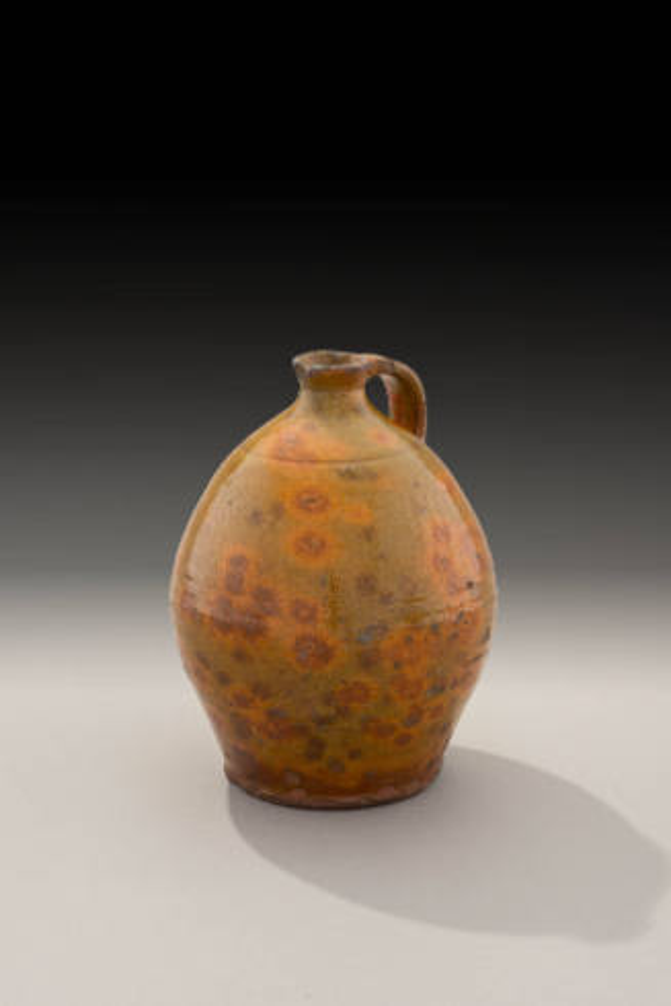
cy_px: 503
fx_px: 1676
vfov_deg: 33.4
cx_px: 336
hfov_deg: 22.6
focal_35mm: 60
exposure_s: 1/125
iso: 100
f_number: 32
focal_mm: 60
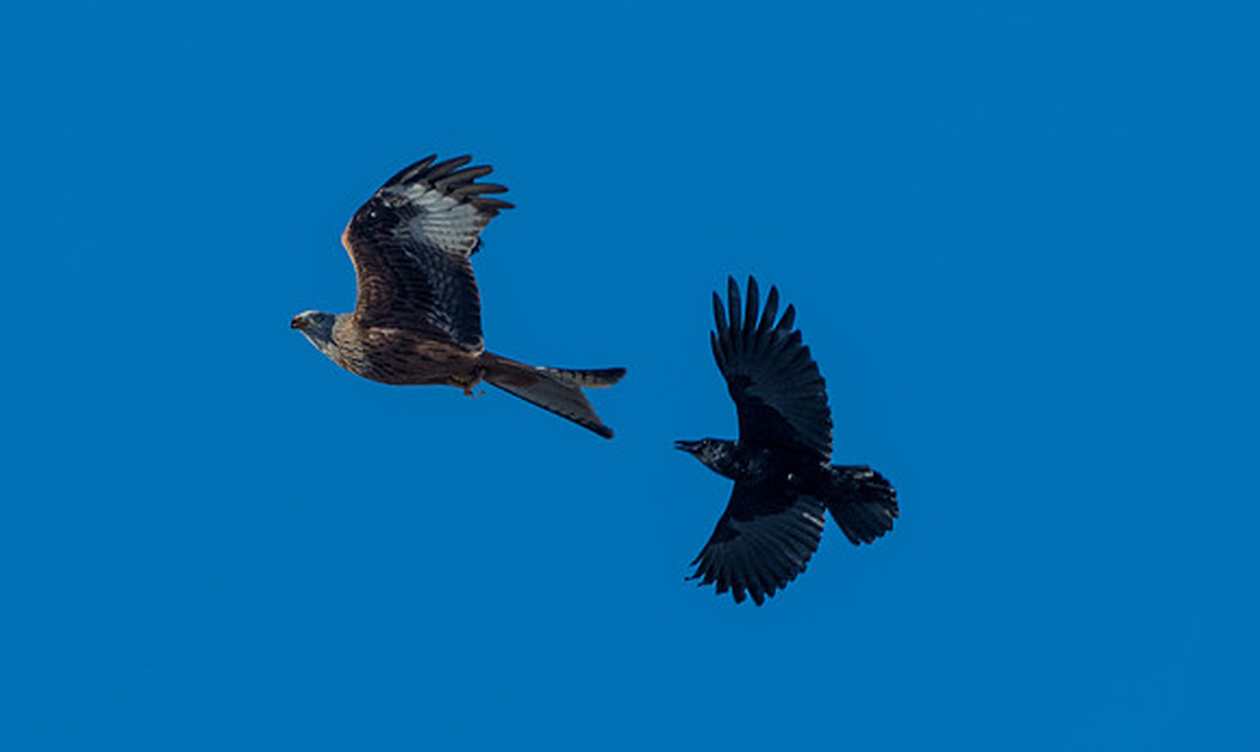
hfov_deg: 2.0
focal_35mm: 1049
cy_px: 142
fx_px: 35561
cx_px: 231
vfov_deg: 1.2
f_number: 11
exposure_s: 1/1000
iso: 500
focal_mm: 600
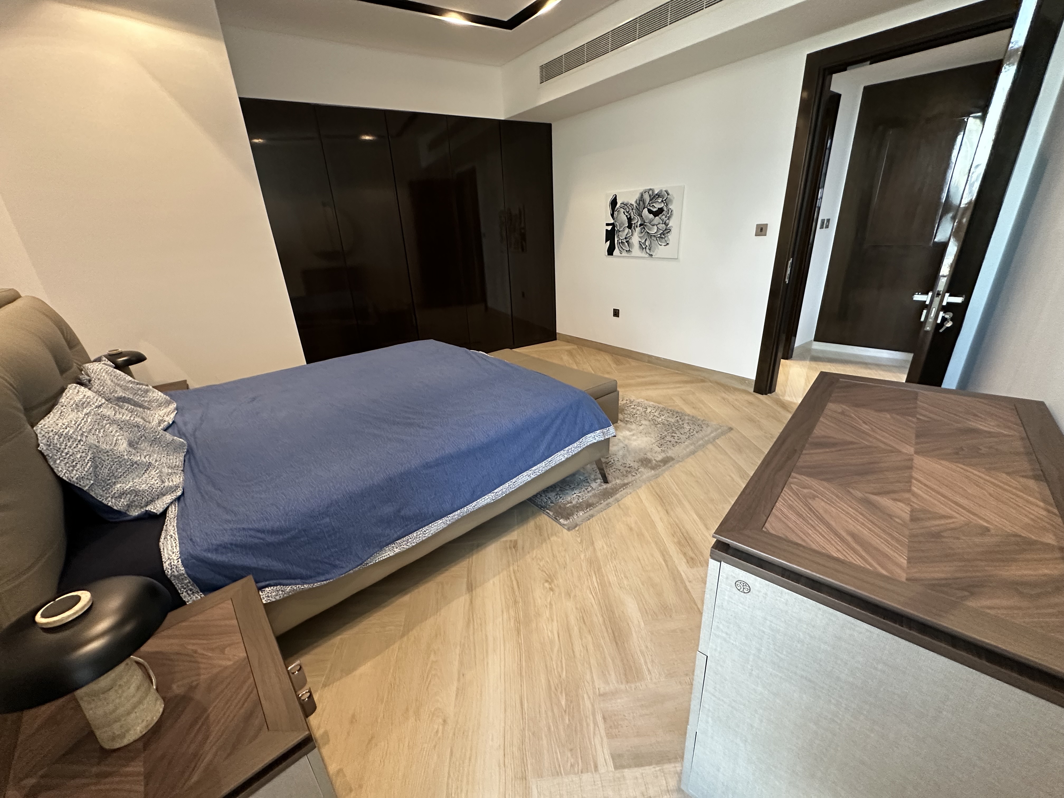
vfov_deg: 85.7
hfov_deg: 102.1
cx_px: 532
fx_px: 430
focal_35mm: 14
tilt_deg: -21.8
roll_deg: +3.7
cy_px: 399
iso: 500
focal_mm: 2.22
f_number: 2.2
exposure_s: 1/50
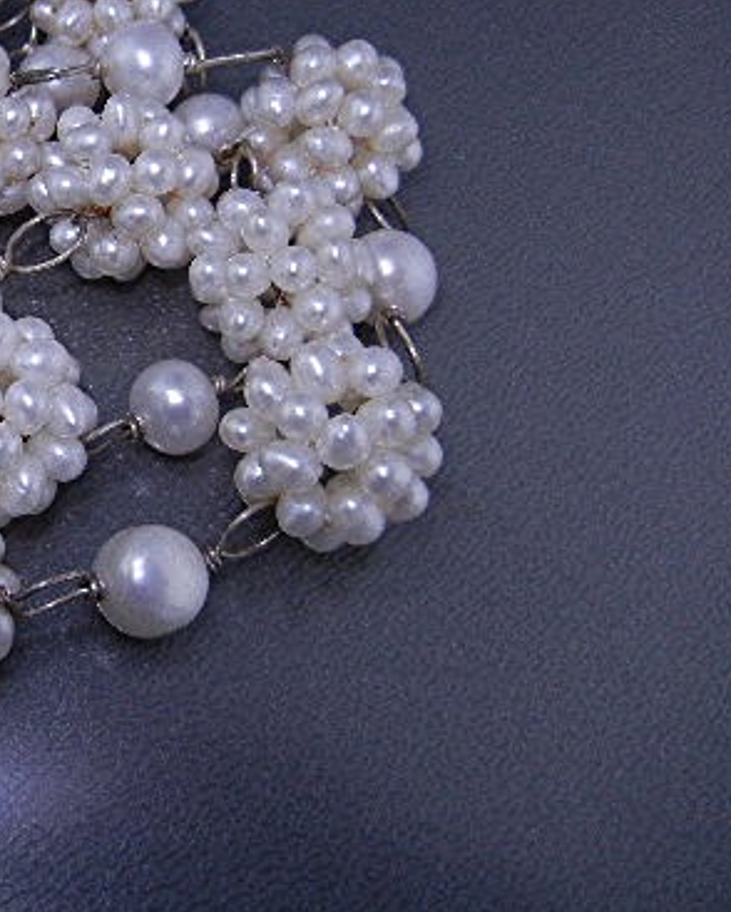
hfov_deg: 27.5
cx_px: -50
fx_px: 1378
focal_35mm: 51
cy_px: 326
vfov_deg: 36.4
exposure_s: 1/30
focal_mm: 5.4
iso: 274
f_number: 7
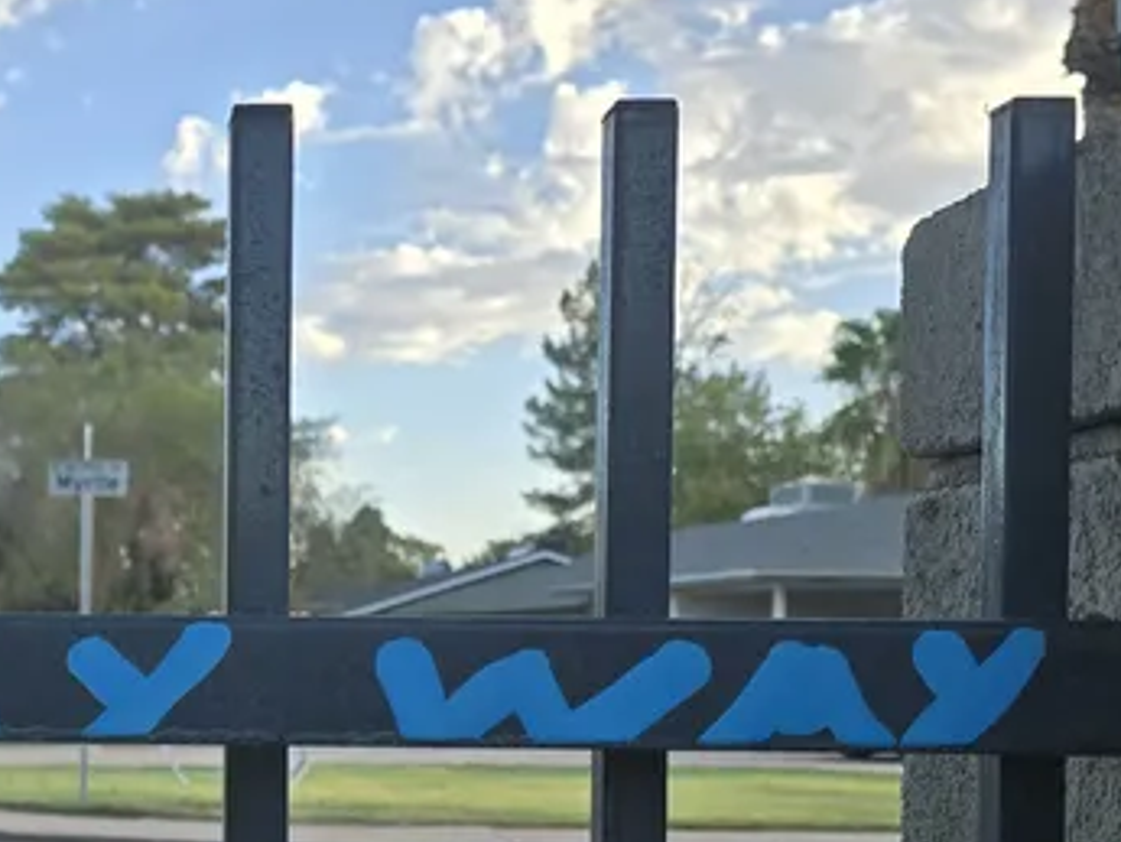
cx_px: 16
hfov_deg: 28.5
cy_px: 709
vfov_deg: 22.5
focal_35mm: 64
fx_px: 2073
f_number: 1.7
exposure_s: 1/221
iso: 12
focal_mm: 6.3
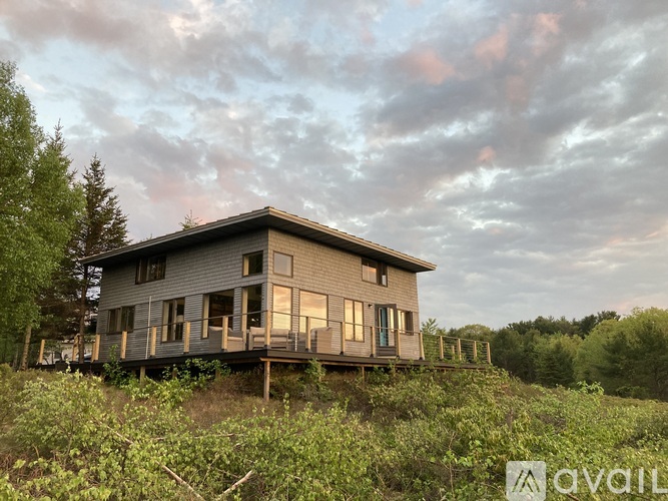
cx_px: 334
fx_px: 540
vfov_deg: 49.7
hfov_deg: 63.5
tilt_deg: +14.3
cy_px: 250
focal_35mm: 28
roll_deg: +0.5
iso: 100
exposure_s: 1/60
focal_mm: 3.99
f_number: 1.8
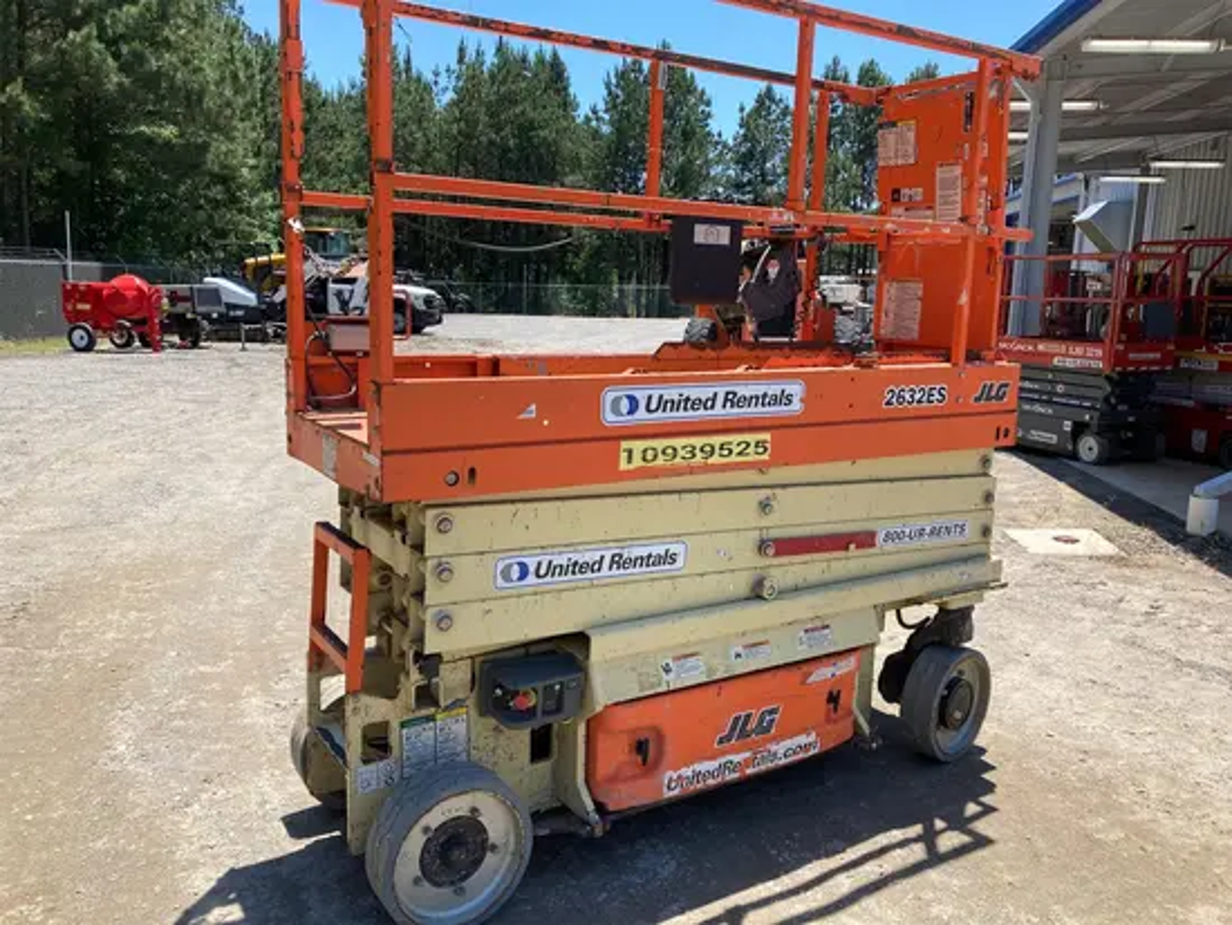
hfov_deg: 63.4
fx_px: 997
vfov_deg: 49.8
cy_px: 462
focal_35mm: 28
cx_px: 616
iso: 20
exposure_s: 1/1297
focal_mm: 3.99
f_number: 1.8
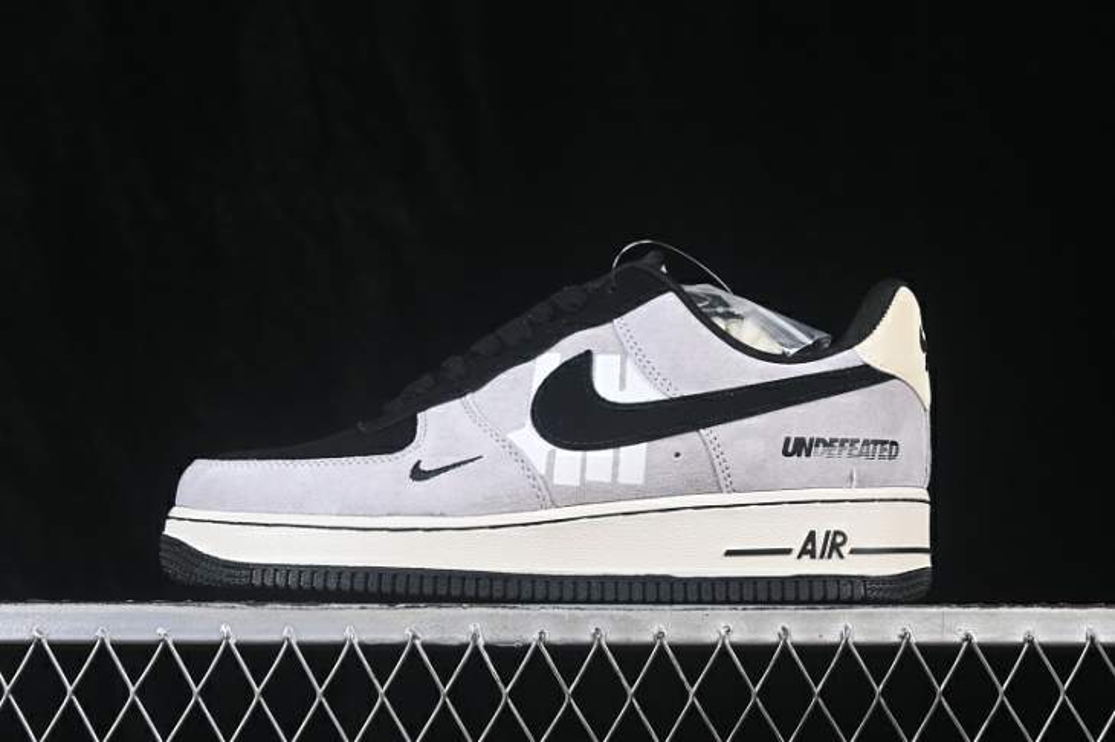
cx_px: 558
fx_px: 2322
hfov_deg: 27.0
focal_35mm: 75
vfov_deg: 18.2
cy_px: 371
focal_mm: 50
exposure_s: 1/60
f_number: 7.1
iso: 160
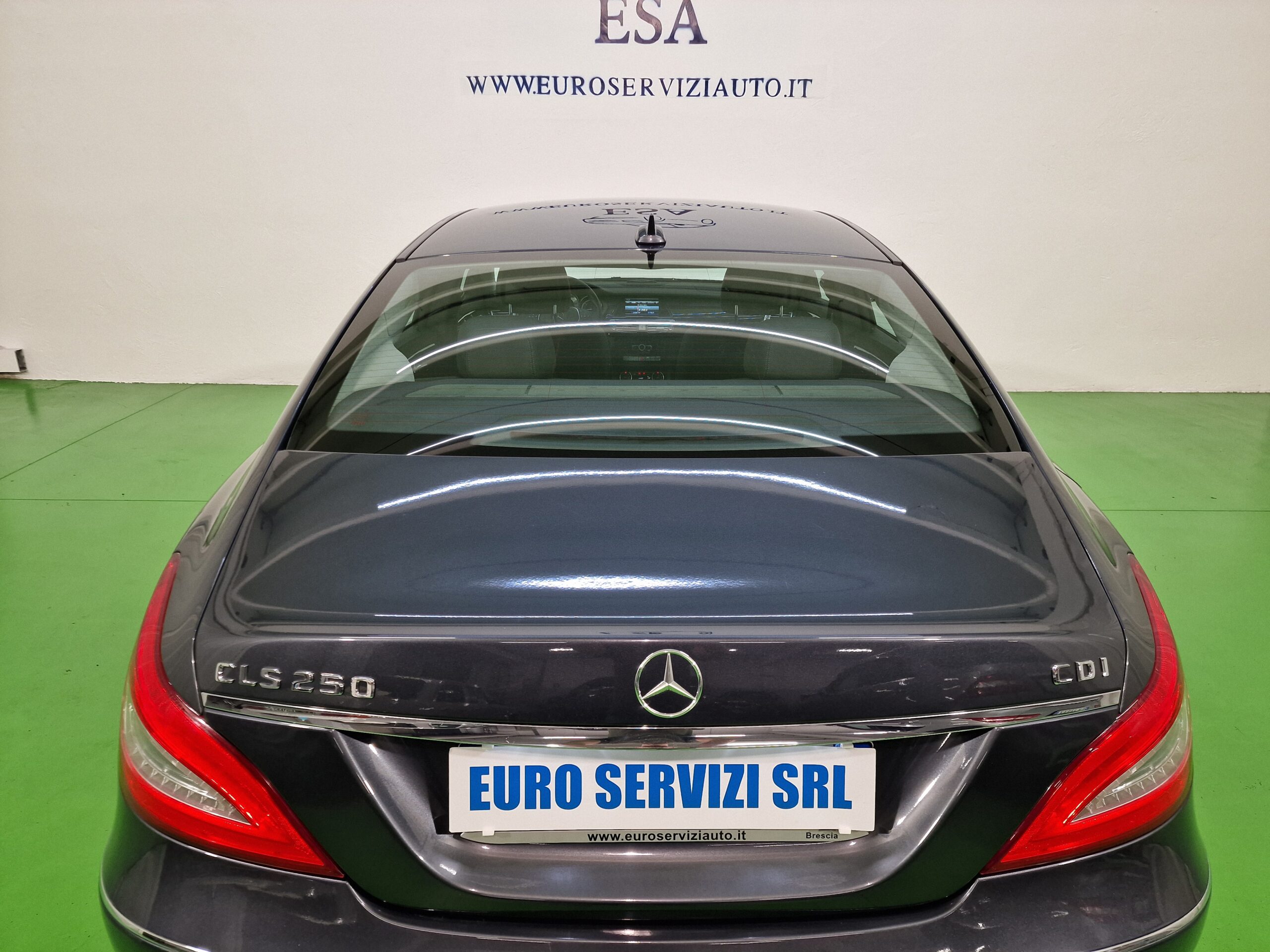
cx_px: 635
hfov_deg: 73.9
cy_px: 476
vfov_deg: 58.9
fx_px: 844
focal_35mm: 23
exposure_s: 1/100
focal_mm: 6.4
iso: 100
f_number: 1.8
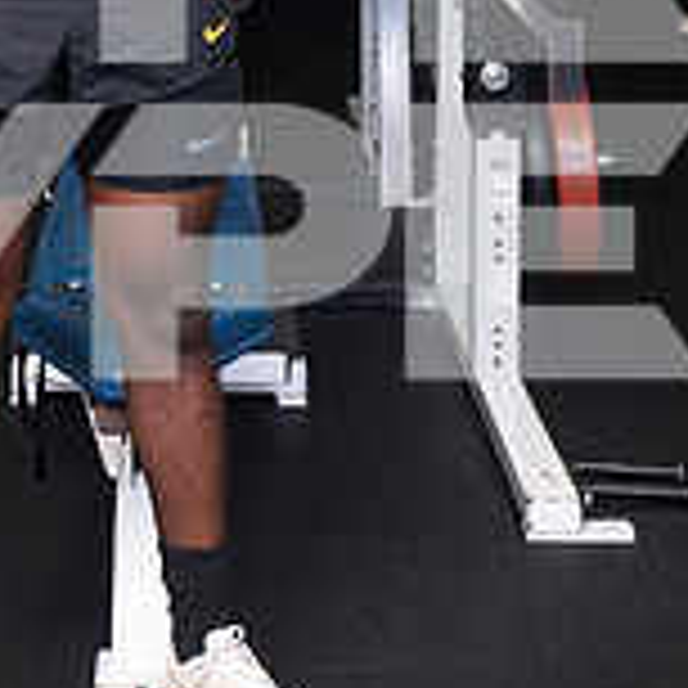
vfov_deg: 17.7
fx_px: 2136
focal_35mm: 95
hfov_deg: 18.0
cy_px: -72
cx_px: 49
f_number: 6.3
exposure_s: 1/400
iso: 500
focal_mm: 38
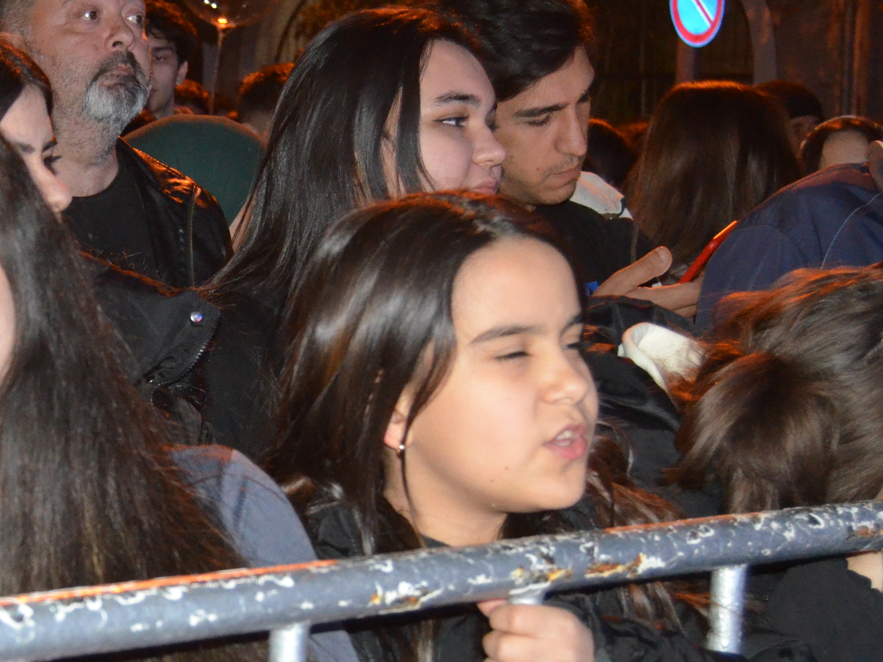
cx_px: 13
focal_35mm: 101
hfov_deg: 18.9
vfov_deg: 14.6
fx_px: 2576
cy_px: 345
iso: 3200
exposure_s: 1/60
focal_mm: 32
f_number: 4.5
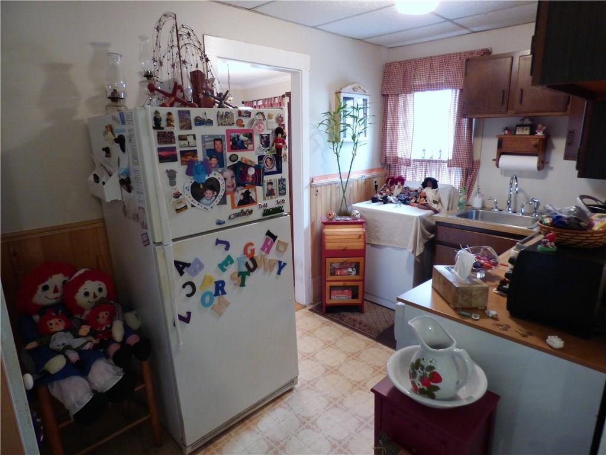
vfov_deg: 66.0
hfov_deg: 81.7
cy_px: 228
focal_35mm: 20
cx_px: 303
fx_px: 350
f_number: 2.8
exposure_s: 1/15
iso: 400
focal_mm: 3.58
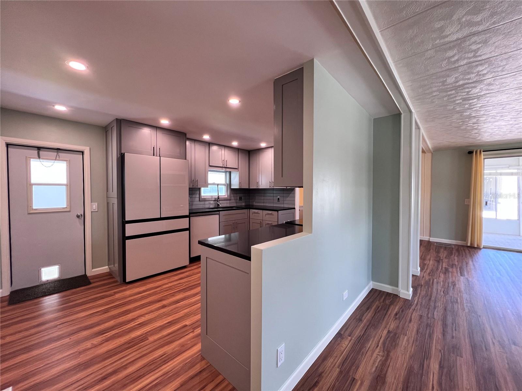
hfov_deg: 106.2
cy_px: 196
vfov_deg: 89.9
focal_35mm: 13
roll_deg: -0.7
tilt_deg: -2.0
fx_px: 196
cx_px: 261
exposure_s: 1/120
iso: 200
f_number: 1.8
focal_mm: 1.57
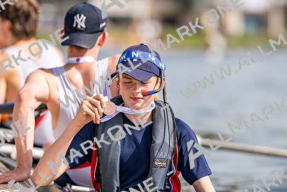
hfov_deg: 12.2
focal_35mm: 169
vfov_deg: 8.1
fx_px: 1348
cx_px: 134
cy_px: 110
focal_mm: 135
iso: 64
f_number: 1.8
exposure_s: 1/4000
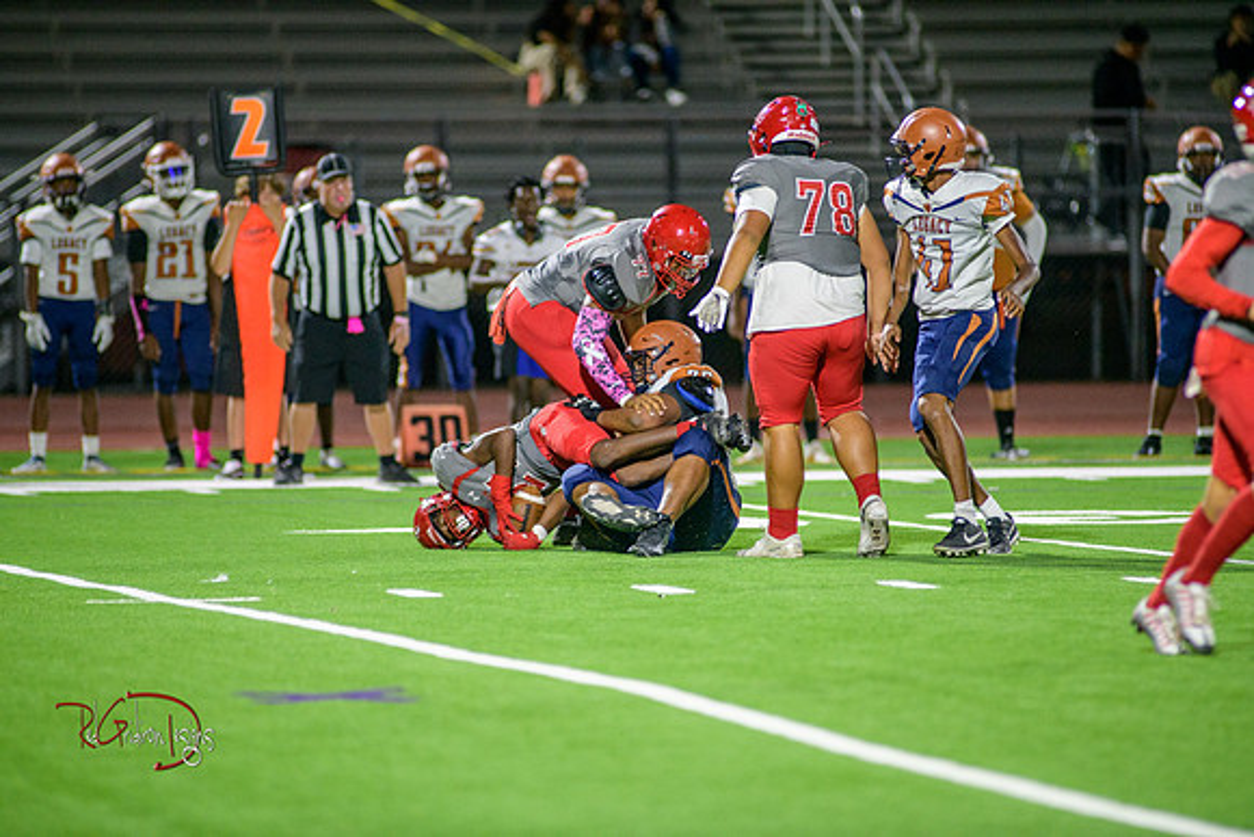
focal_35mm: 300
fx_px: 10452
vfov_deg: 4.6
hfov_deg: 6.9
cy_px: 418
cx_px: 627
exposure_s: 1/500
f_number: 2.8
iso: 2000
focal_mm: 300
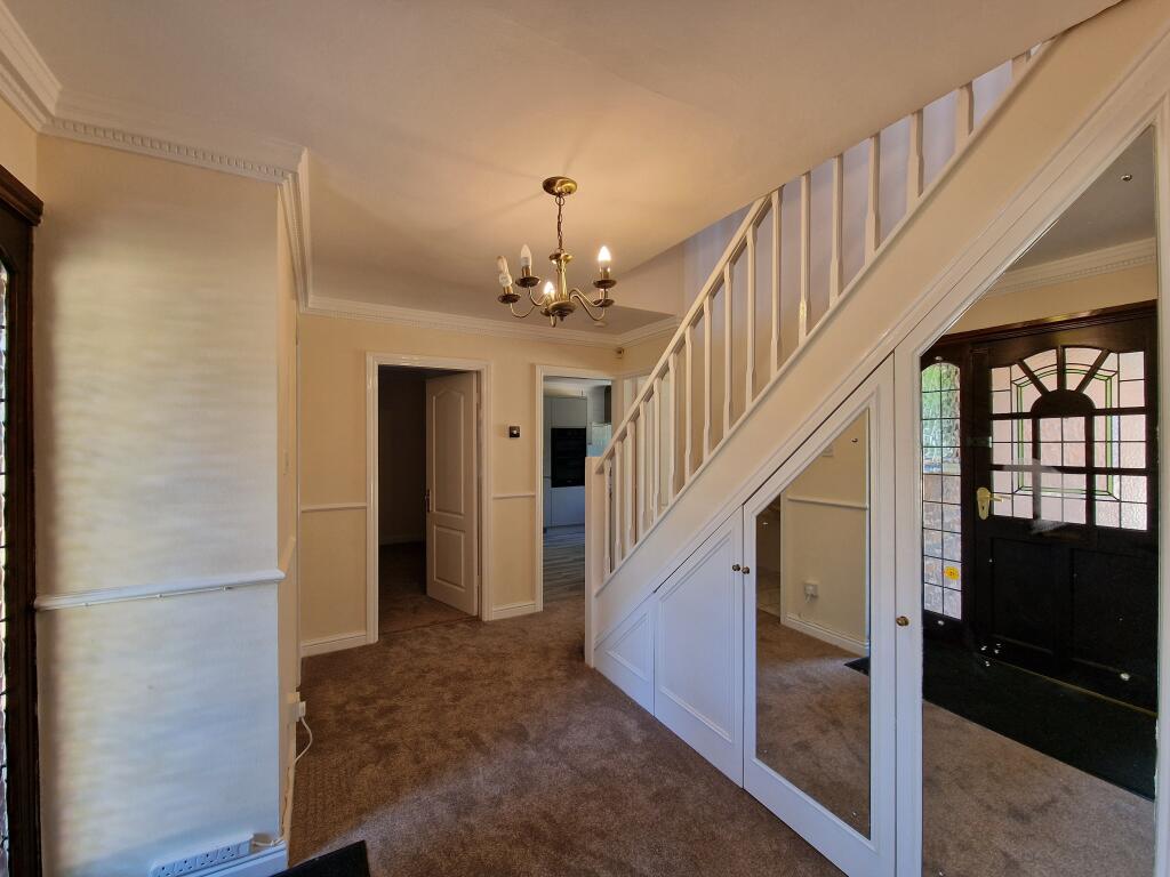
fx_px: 439
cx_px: 585
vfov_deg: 89.9
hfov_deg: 106.2
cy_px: 438
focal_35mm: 13
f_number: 2.2
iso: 100
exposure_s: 1/50
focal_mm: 2.2
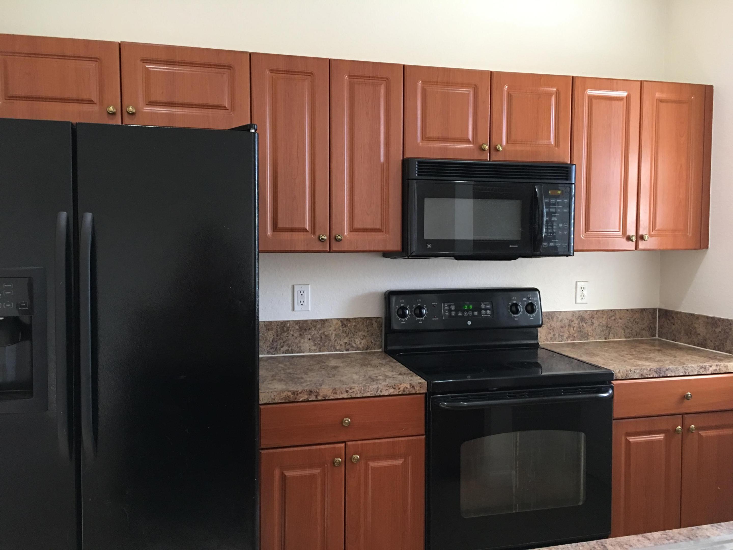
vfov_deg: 48.2
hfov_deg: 61.7
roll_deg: +0.5
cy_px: 275
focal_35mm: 29
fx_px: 614
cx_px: 366
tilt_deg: -2.0
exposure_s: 1/15
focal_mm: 4.15
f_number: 2.2
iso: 100
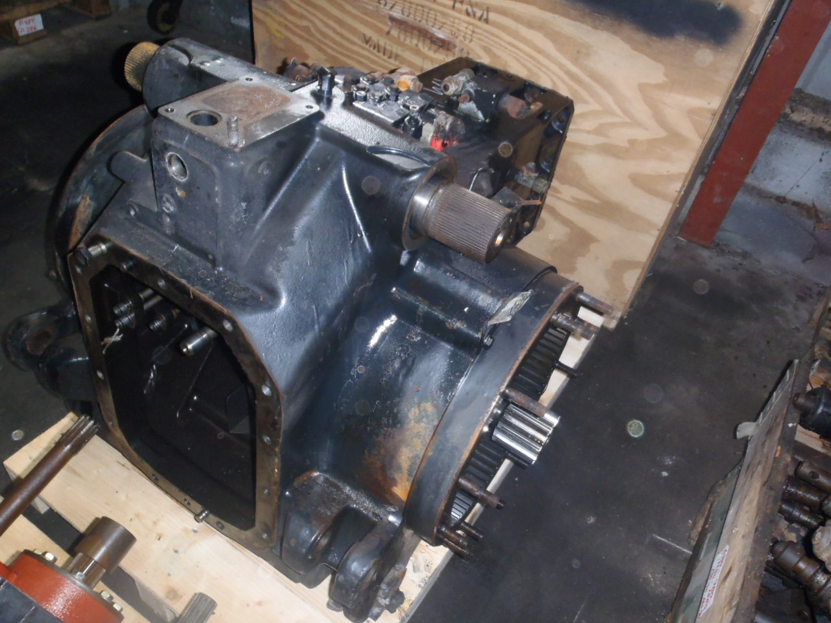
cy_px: 312
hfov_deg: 63.4
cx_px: 416
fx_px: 672
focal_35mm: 28
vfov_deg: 49.7
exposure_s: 1/30
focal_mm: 5
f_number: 3.5
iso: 250
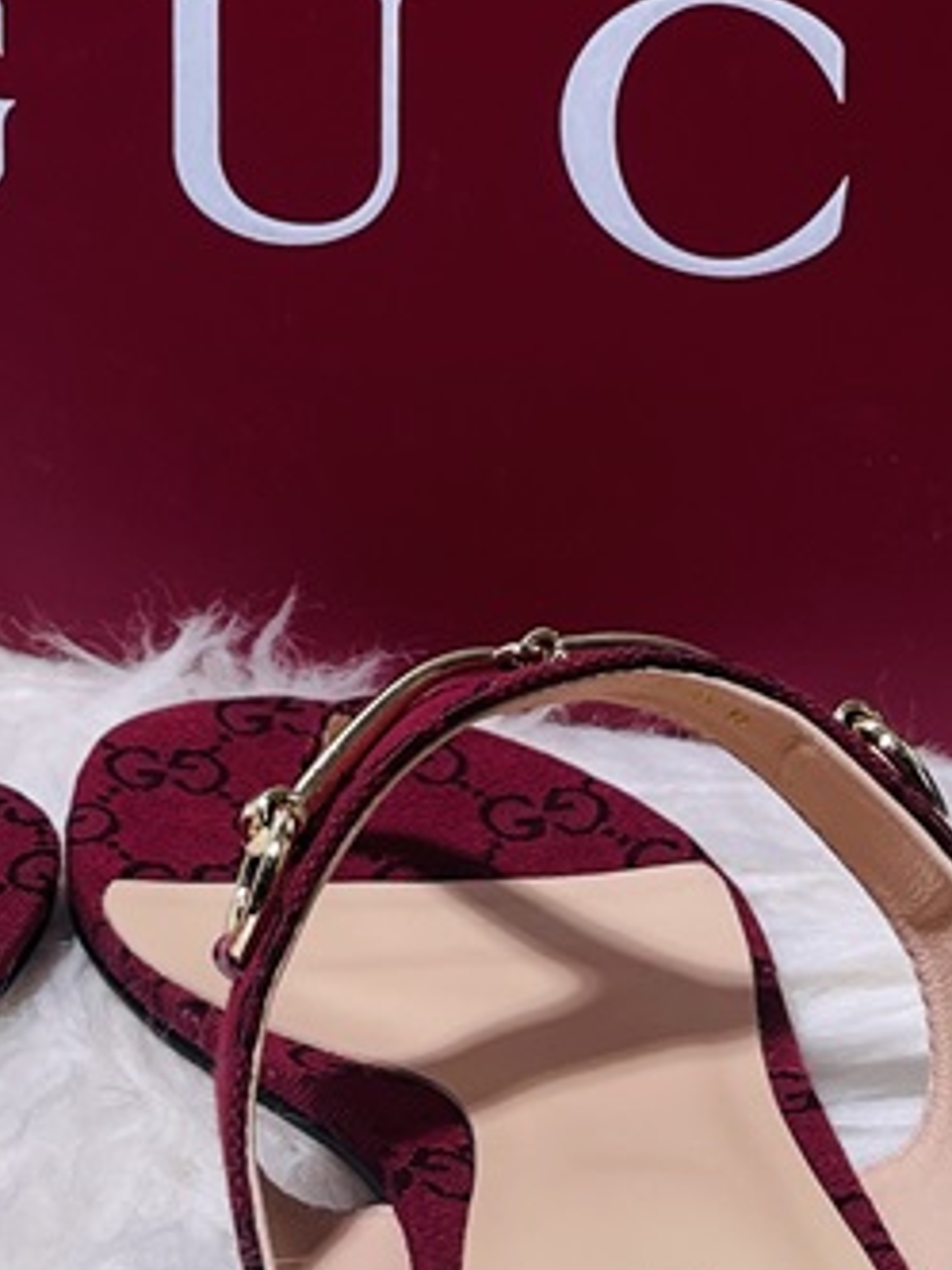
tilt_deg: -13.0
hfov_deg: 16.0
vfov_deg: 20.7
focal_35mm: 91
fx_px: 3337
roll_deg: +1.6
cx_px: 67
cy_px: -36
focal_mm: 5.1
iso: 32
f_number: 1.6
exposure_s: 1/930
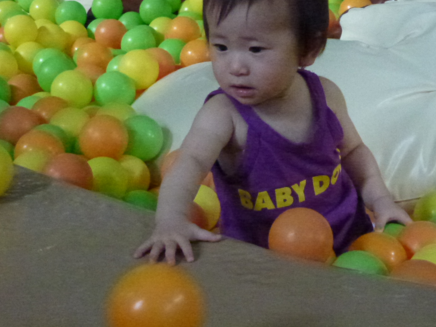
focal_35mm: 79
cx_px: 284
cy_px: 107
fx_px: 995
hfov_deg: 24.6
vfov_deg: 18.6
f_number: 4.3
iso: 1600
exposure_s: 1/160
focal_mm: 9.4
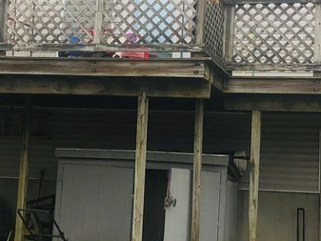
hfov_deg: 23.0
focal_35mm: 85
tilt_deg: +5.7
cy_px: 101
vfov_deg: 17.4
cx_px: 128
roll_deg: -3.8
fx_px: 789
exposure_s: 1/873
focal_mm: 4
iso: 20
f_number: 1.8
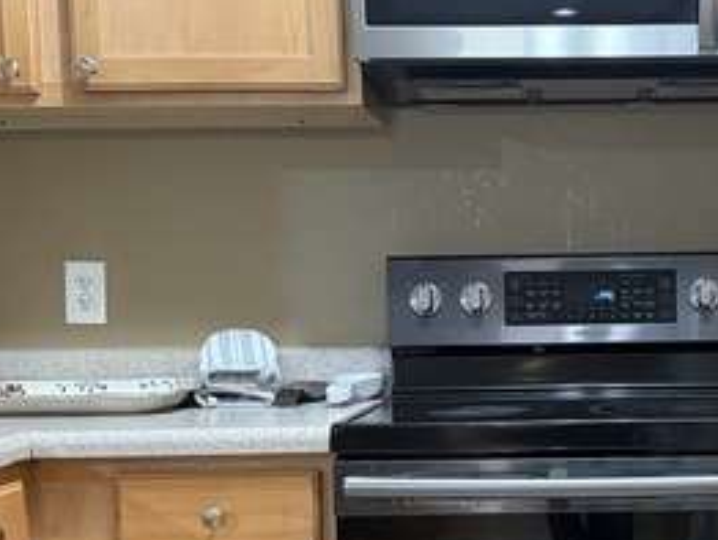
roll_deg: +0.7
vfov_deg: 23.9
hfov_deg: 30.6
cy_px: 389
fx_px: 1266
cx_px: 604
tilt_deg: -3.9
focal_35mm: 61
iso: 640
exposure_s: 1/60
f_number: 1.78
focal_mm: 6.76
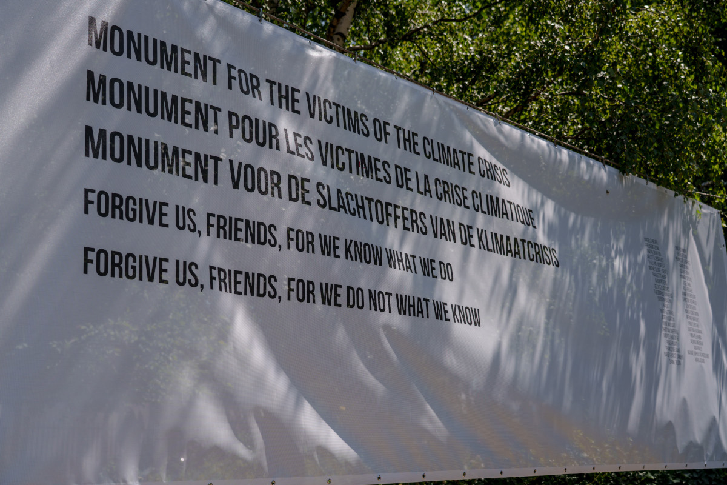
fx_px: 868
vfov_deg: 31.2
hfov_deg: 45.4
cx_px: 364
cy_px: 242
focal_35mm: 43
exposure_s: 1/1000
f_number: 4
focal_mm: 43
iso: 100
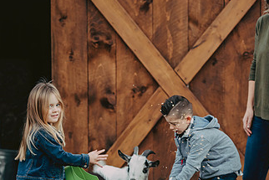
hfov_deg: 9.4
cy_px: 158
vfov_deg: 6.2
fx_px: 1645
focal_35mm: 220
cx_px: 141
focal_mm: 122
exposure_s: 1/200
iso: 640
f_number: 2.8
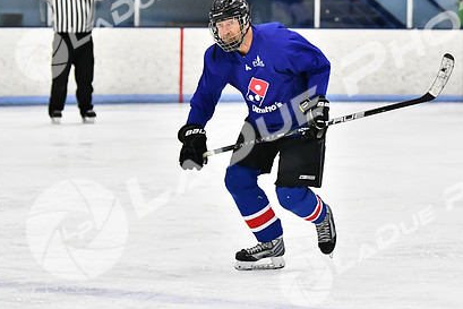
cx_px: 277
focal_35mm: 234
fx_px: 3010
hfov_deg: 8.8
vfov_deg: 5.9
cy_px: 114
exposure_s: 1/1250
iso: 6400
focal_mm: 110
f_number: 3.2
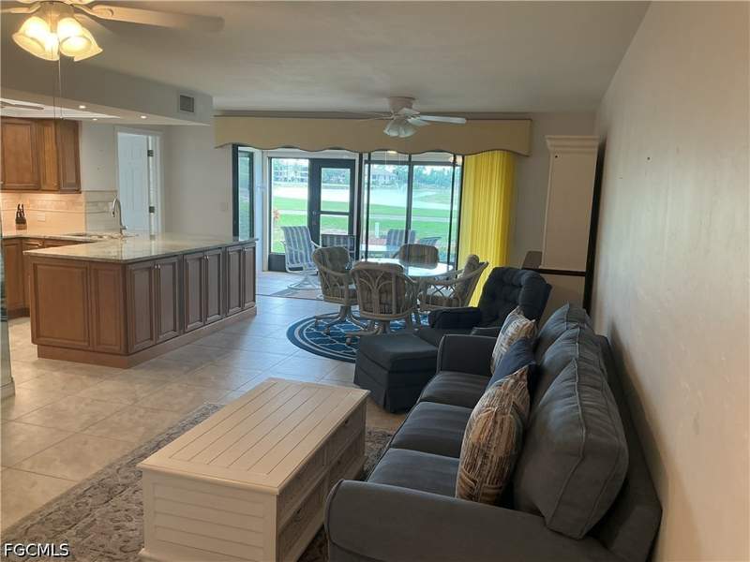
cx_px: 375
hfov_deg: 61.7
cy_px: 281
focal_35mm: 29
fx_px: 628
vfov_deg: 48.2
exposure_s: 1/60
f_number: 1.8
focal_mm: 3
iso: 64
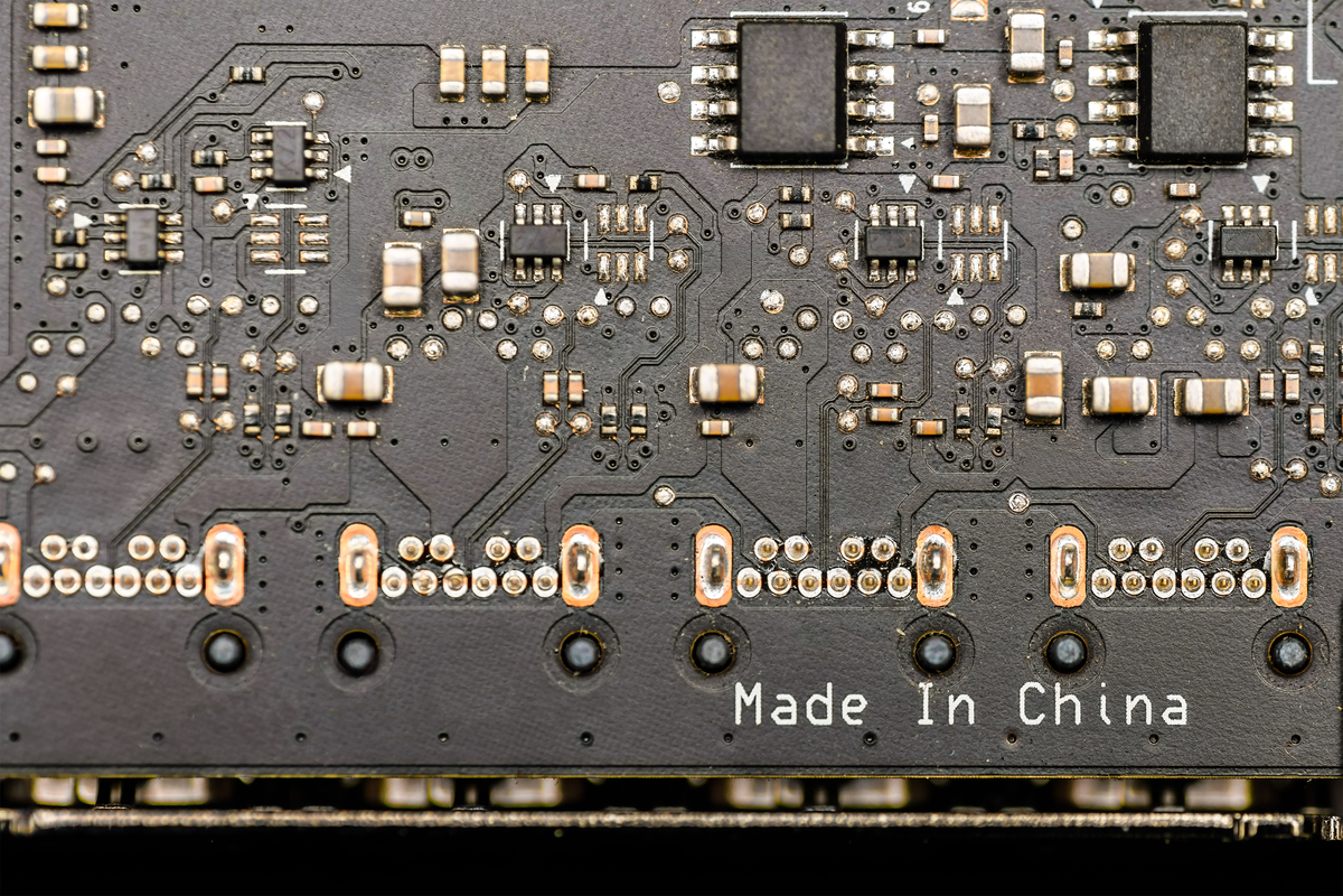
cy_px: 448
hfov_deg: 22.6
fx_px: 3357
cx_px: 672
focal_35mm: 90
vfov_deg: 15.2
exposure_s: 1/250
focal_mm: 90
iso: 100
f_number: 4.5
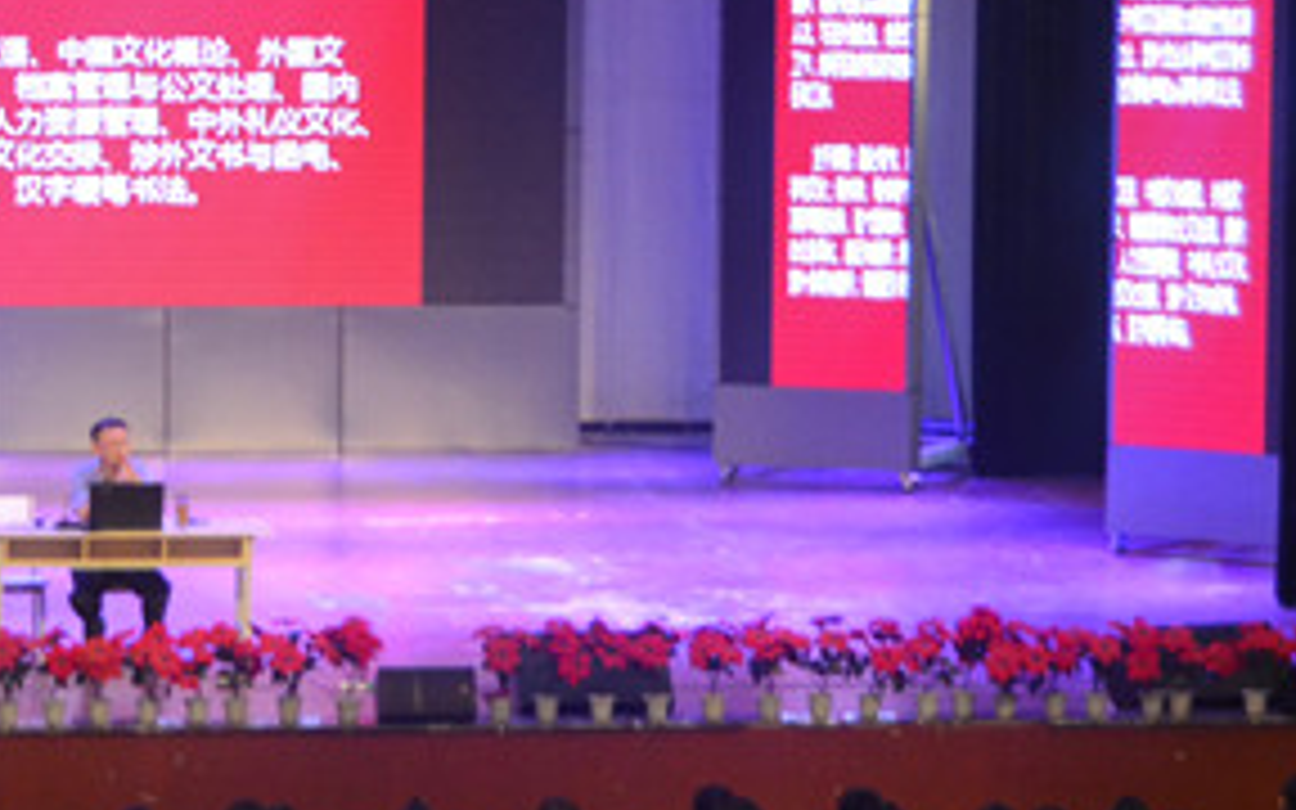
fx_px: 5907
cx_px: 81
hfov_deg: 12.4
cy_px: 405
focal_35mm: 167
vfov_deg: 7.8
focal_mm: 45
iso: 2000
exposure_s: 1/60
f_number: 5.3
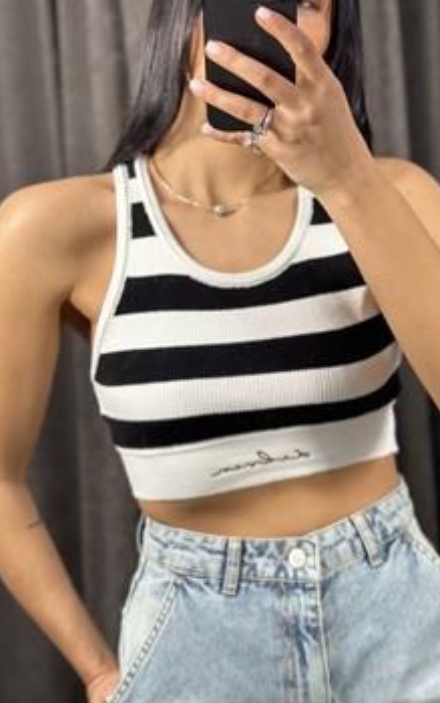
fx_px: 1150
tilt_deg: -30.9
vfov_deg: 34.0
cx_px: 241
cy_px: 350
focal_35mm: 60
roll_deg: +3.7
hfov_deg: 21.6
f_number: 1.78
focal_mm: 6.86
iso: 125
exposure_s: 1/100
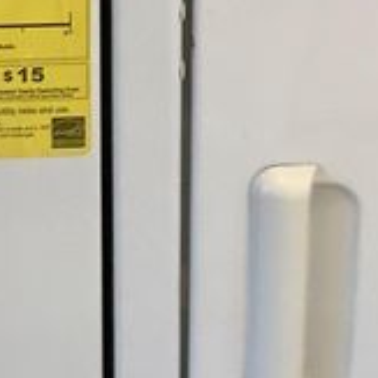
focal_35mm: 112
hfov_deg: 15.5
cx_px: 83
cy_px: -182
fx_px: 1384
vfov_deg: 14.5
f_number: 2.4
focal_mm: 3.3
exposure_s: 1/40
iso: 250
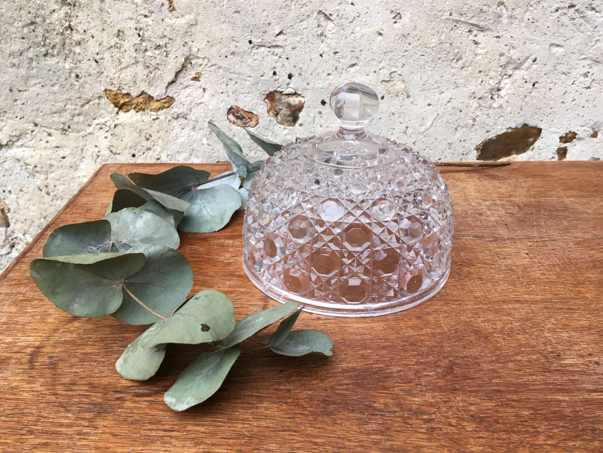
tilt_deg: -26.9
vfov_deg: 48.2
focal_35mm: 29
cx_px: 302
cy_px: 226
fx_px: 505
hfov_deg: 61.7
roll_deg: +0.6
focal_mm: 4.15
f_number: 2.2
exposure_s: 1/33
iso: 32
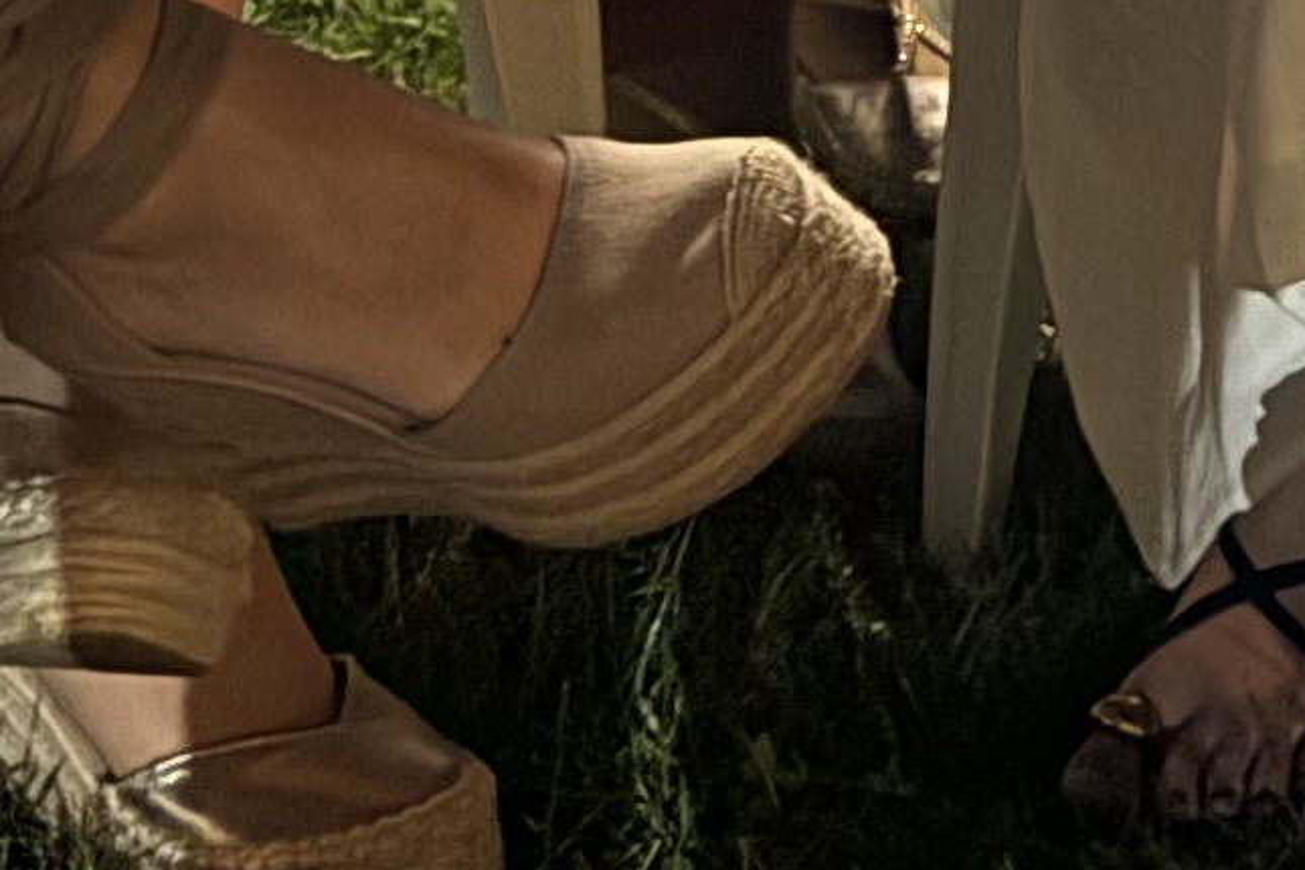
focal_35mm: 156
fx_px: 5655
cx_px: 1554
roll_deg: -2.0
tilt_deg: -9.8
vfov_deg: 8.0
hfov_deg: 12.8
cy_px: -1345
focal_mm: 6.76
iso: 1600
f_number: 1.78
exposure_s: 1/14
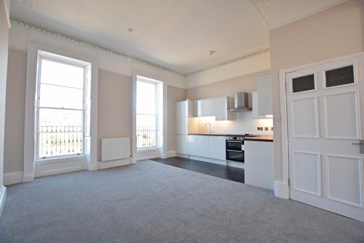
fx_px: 152
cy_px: 122
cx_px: 182
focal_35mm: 15
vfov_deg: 77.4
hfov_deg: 100.4
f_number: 4.5
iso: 100
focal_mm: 10
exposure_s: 1/30
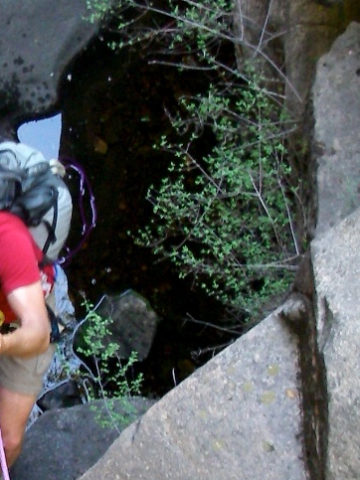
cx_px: -5
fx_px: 1748
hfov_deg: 11.6
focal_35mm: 126
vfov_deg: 15.6
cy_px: 304
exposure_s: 1/40
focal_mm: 6.3
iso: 200
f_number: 3.3
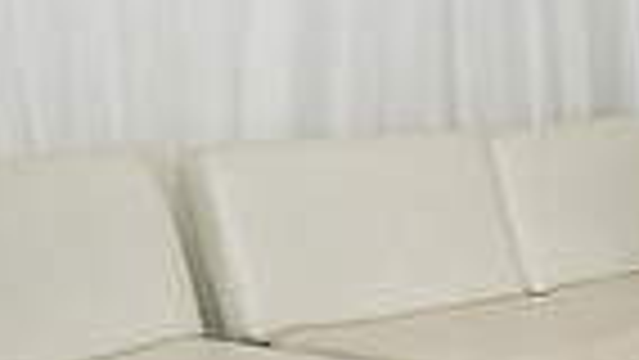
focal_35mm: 103
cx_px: 1143
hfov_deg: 17.1
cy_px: 290
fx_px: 1746
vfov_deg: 11.7
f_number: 3.2
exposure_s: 1/160
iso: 800
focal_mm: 24
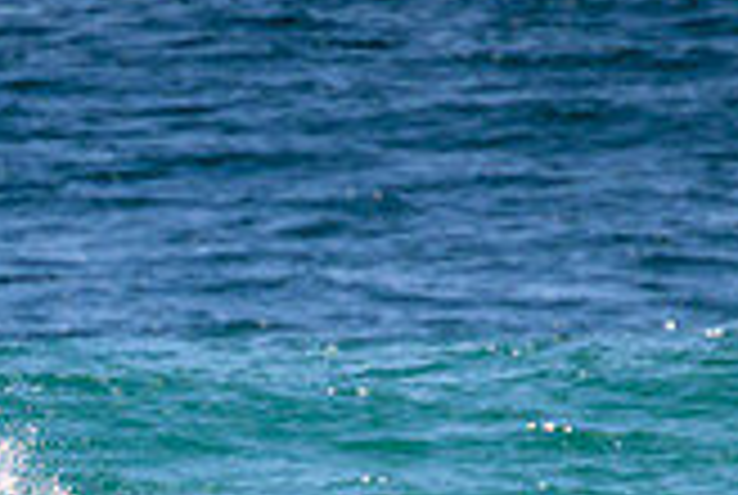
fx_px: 57935
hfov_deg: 0.7
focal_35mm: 2821
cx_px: 58
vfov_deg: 0.5
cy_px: 839
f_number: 11
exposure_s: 1/2000
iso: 1250
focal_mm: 800
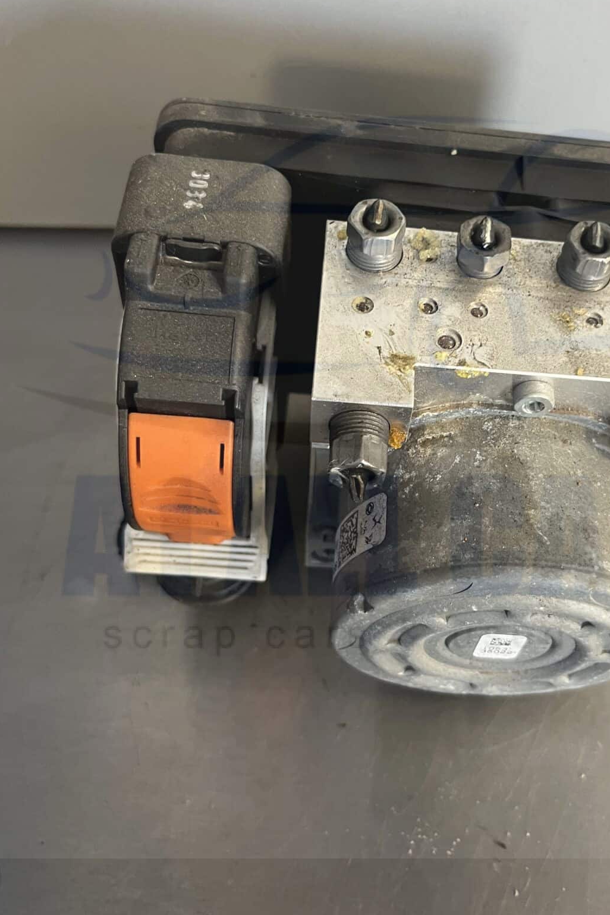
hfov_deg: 36.3
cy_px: 402
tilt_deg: -53.2
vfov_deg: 53.0
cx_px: 436
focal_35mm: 36
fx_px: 915
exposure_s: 1/50
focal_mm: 5.1
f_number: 1.6
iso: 160
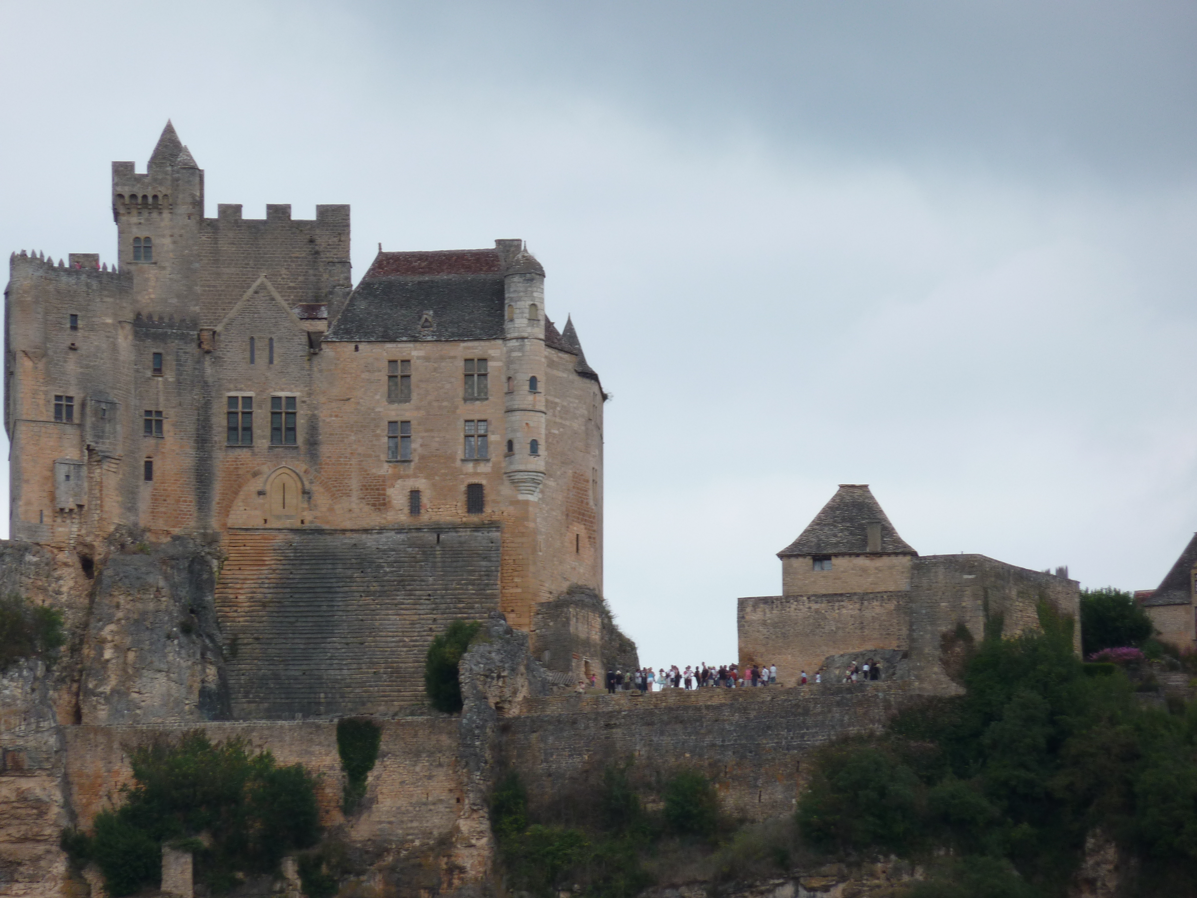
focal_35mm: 300
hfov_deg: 6.6
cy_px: 449
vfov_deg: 5.0
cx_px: 598
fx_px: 10374
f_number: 4.9
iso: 80
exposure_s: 1/250
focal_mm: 49.2
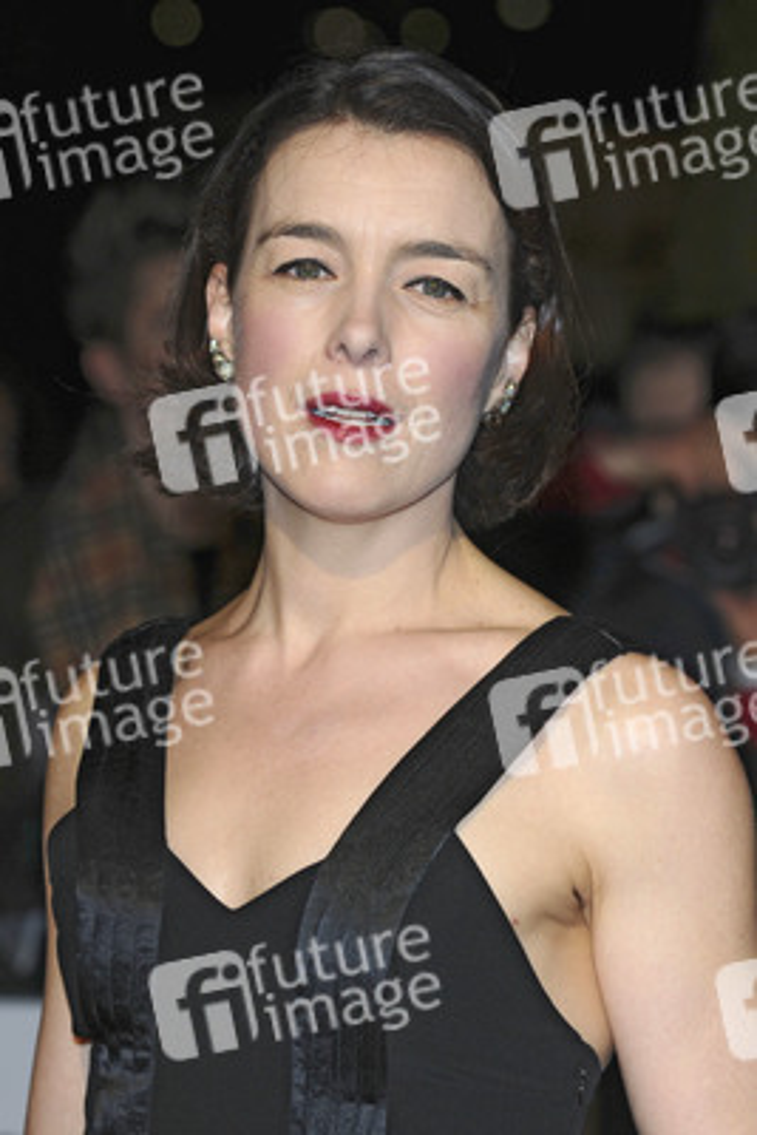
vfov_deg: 12.2
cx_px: 378
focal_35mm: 168
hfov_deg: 8.2
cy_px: 568
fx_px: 5294
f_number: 5
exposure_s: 1/160
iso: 400
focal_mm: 112
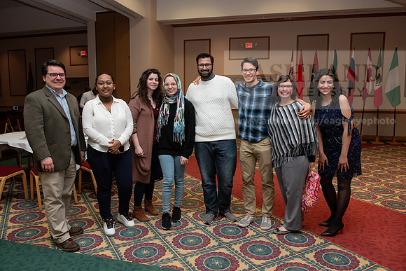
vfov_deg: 48.0
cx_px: 203
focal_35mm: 27
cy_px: 136
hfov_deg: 67.4
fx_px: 305
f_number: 5.6
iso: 1600
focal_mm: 27
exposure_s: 1/200
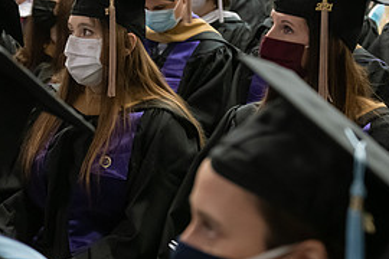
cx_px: 88
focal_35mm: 103
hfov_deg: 19.7
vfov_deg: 13.3
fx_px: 1113
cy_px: 83
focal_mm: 48
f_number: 3.5
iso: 2000
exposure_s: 1/200
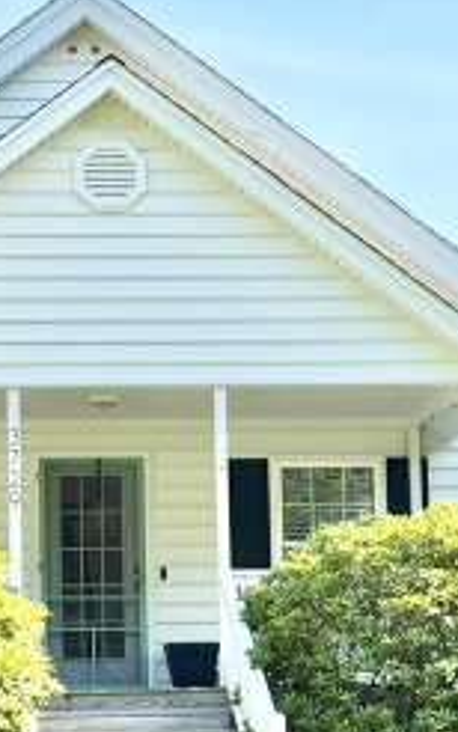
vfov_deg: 19.6
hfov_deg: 12.3
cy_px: 455
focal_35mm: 106
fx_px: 2114
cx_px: 125
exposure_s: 1/1883
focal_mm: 6.76
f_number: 1.78
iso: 64
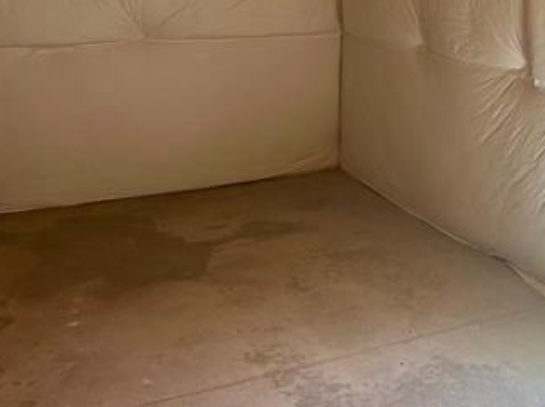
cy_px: 64
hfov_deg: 35.6
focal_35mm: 52
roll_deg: -0.6
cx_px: 441
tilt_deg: -6.9
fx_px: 817
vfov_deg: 27.2
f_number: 1.5
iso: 50
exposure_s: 1/121
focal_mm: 5.7
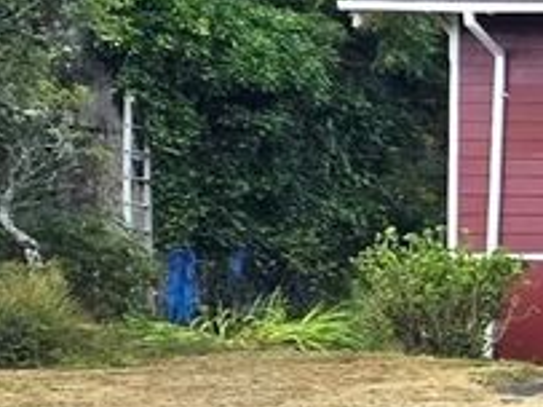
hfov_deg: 13.6
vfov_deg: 12.7
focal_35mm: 116
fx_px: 1819
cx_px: 1196
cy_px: 145
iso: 12
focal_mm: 6.3
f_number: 1.7
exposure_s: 1/256
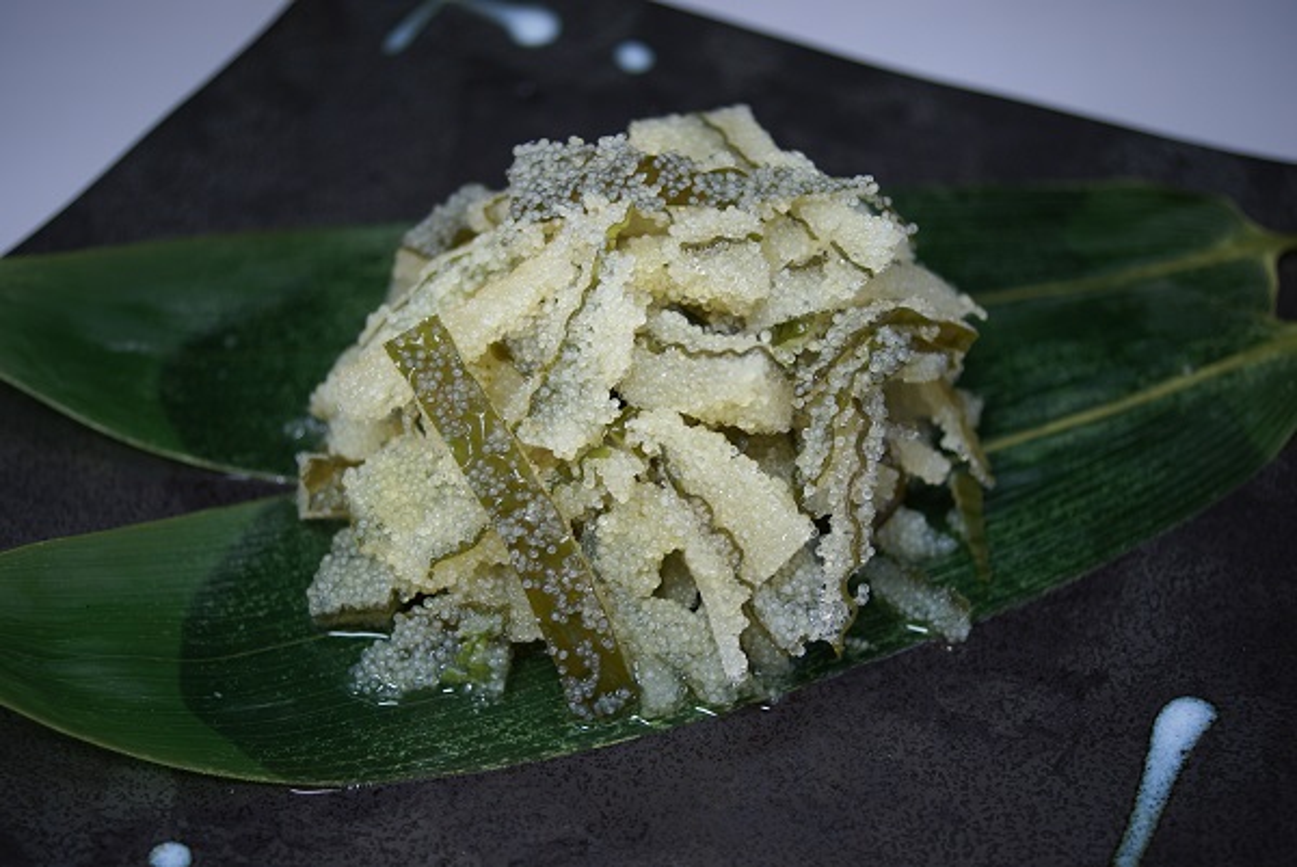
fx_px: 1622
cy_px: 434
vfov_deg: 29.9
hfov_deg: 43.6
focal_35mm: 45
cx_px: 648
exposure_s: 1/50
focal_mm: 30
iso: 100
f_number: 3.2
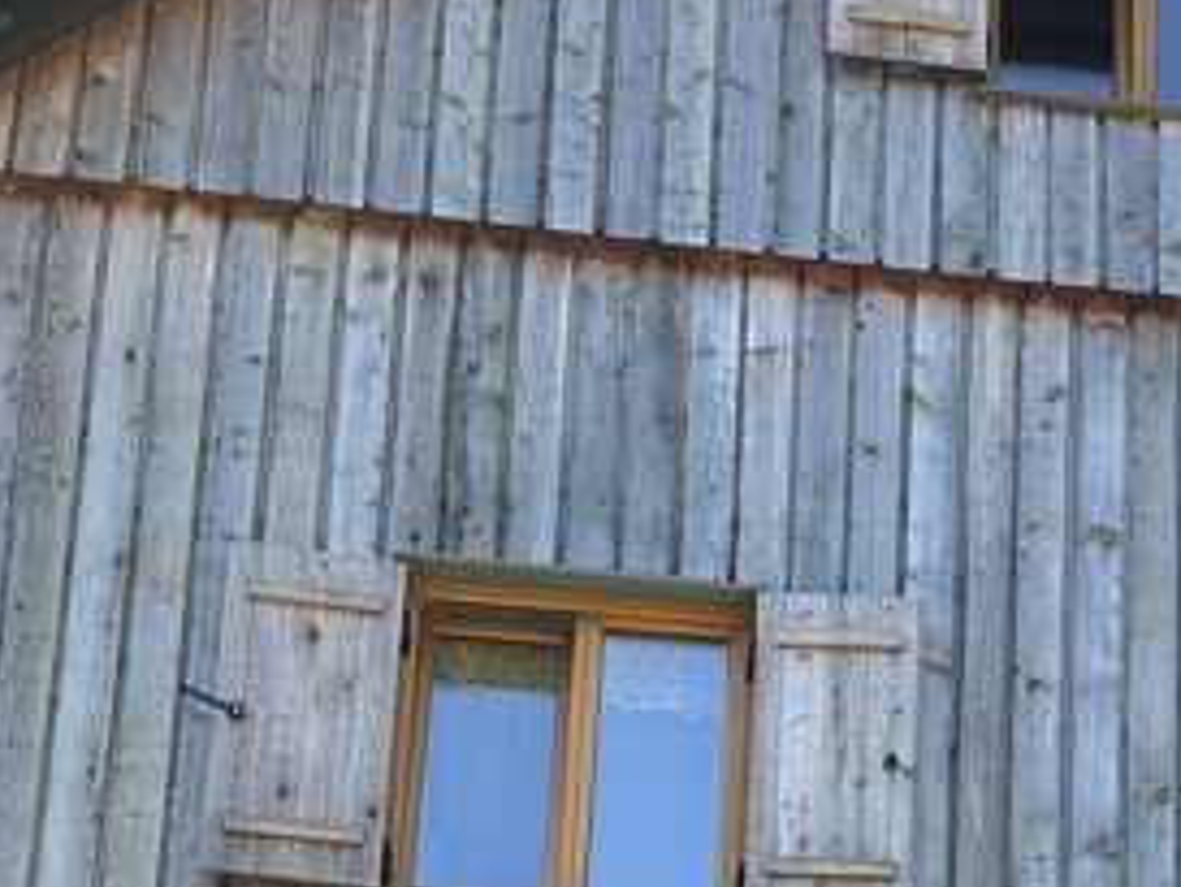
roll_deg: -2.2
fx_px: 3072
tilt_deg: +17.3
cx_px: 952
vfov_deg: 15.8
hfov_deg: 21.5
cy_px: 1060
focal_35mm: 90
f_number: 1.78
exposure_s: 1/729
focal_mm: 6.86
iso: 80
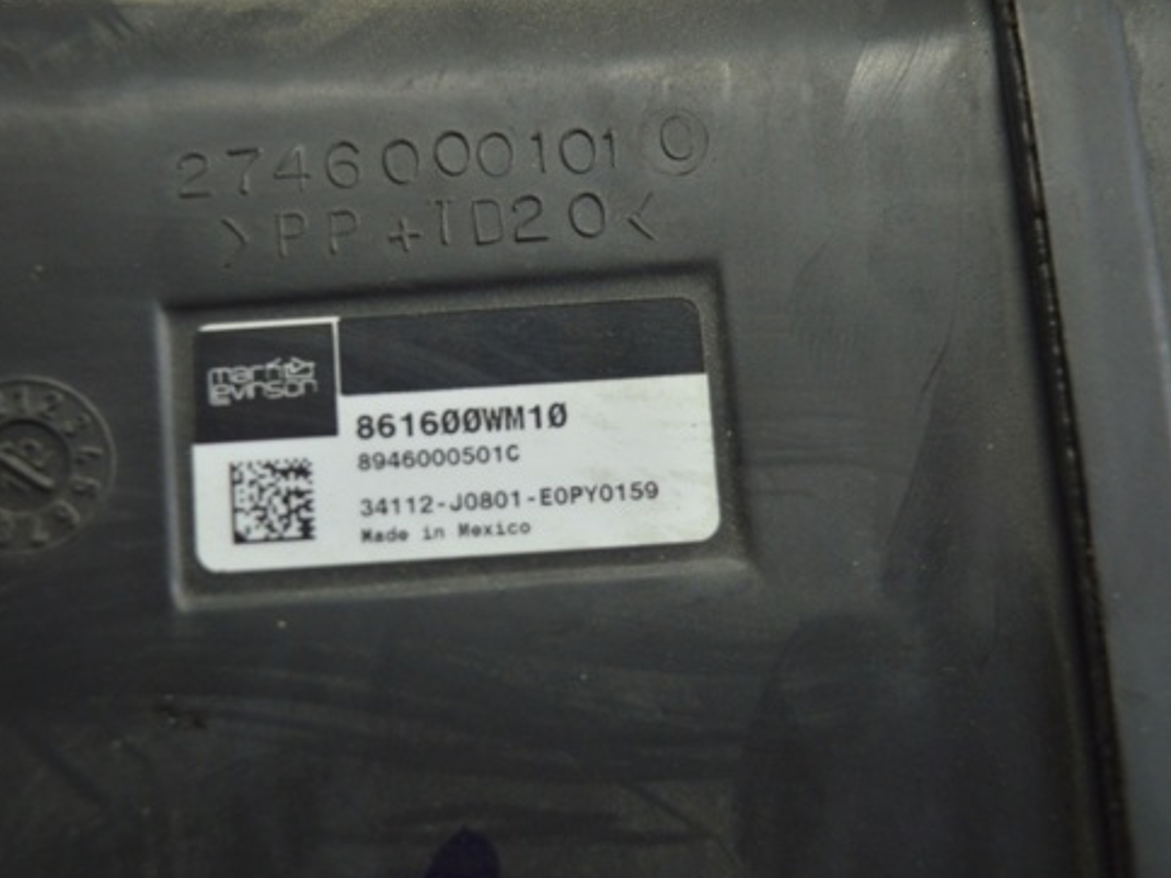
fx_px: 2064
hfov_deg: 31.5
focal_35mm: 61
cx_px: 428
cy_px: 449
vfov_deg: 24.0
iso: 400
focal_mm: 32
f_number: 4.5
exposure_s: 1/40
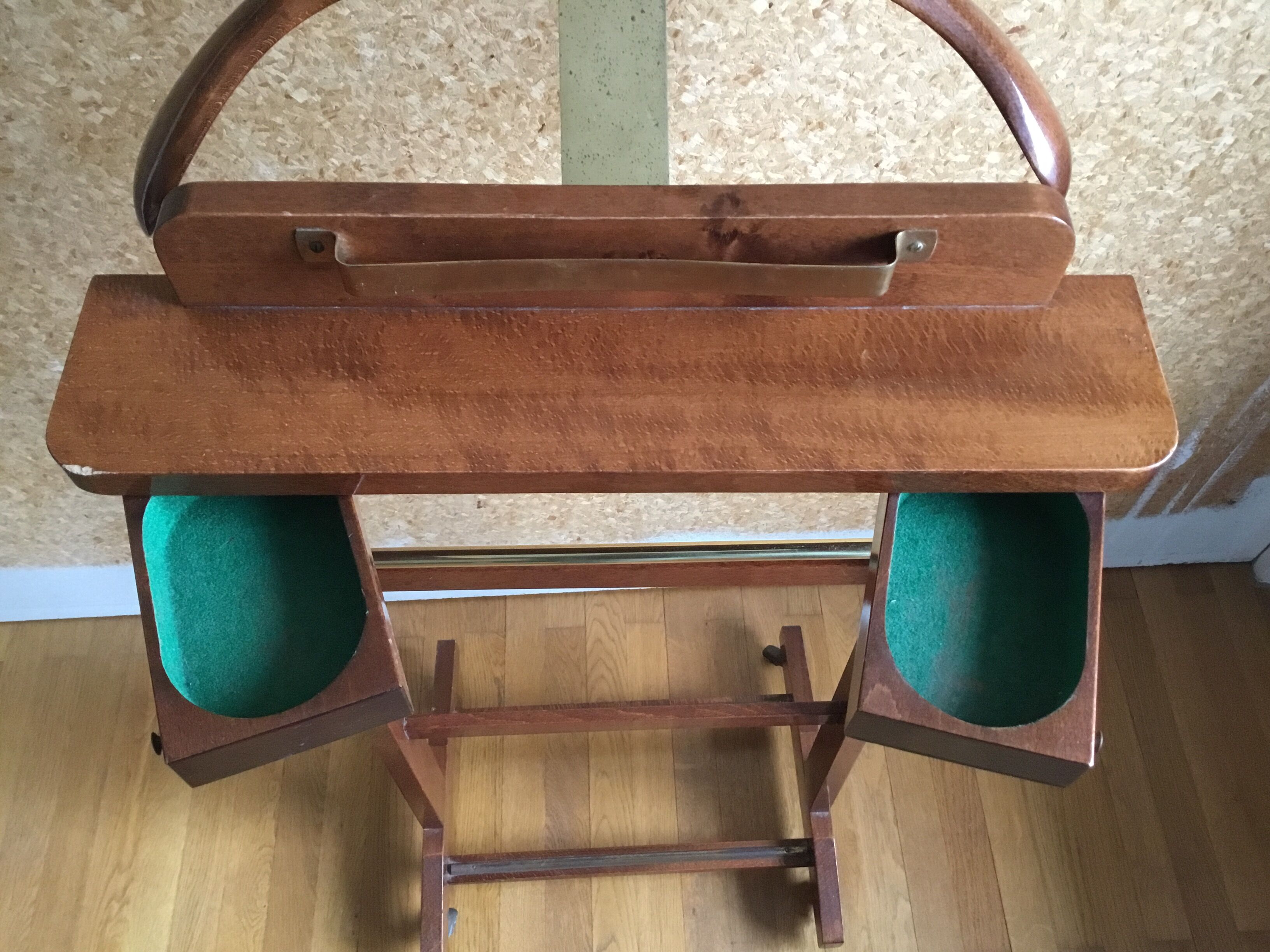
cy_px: 476
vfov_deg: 45.4
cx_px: 635
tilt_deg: -58.3
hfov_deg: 58.4
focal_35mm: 31
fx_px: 1137
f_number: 2.4
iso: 200
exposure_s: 1/30
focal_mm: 3.3
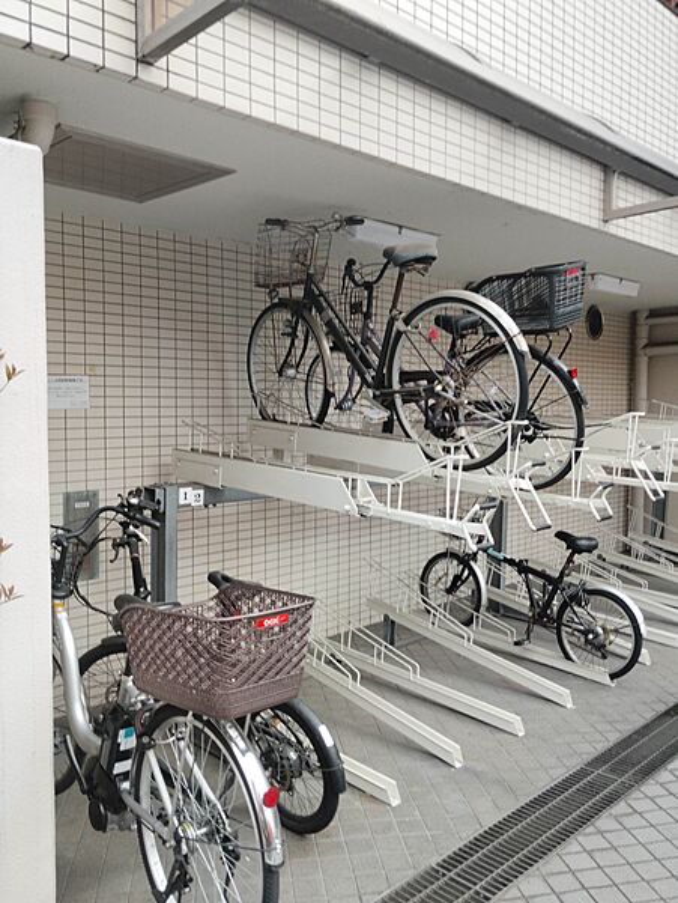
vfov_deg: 61.6
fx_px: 756
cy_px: 452
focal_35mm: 29
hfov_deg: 48.3
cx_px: 339
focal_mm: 4.25
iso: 50
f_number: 1.8
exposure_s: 1/162
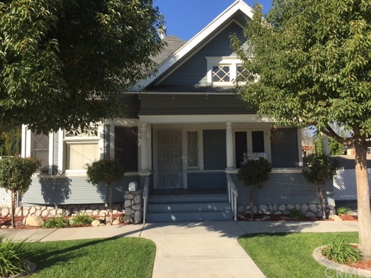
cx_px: 186
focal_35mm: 29
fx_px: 311
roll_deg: +0.6
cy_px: 139
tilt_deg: +2.9
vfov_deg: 48.2
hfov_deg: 61.7
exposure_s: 1/1199
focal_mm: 4.15
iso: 32
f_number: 2.2
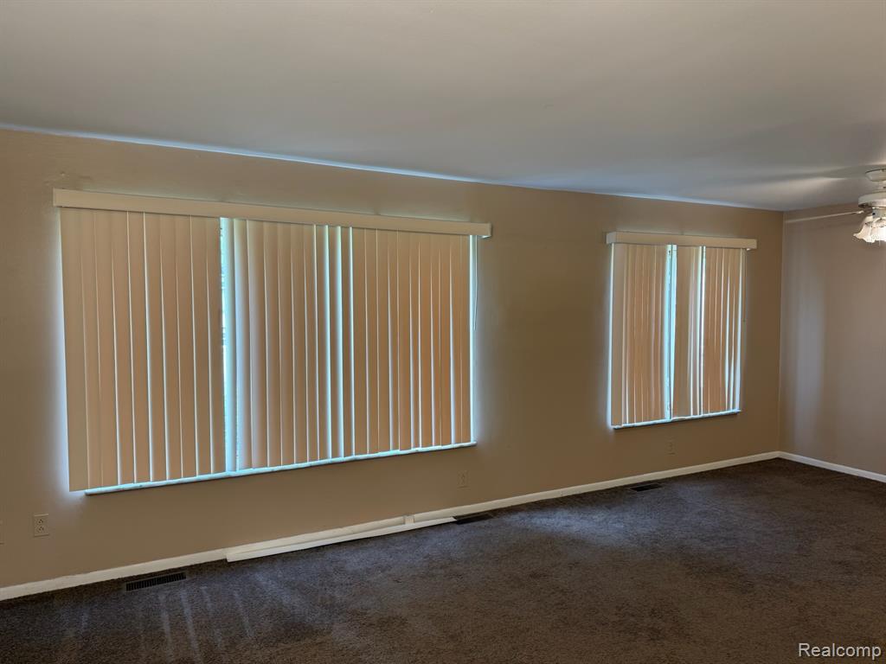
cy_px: 332
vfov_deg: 56.8
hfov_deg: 71.6
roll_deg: +0.0
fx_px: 614
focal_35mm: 24
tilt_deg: -3.0
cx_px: 443
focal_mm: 6.76
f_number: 1.78
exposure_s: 1/60
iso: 125
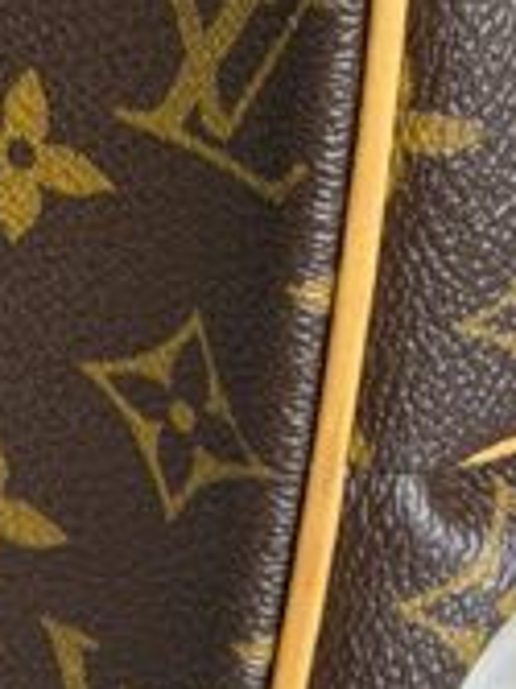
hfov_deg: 6.4
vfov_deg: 8.5
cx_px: -17
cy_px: -149
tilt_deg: -43.5
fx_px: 4577
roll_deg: +4.4
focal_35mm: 230
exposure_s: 1/60
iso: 80
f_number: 1.78
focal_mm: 6.76
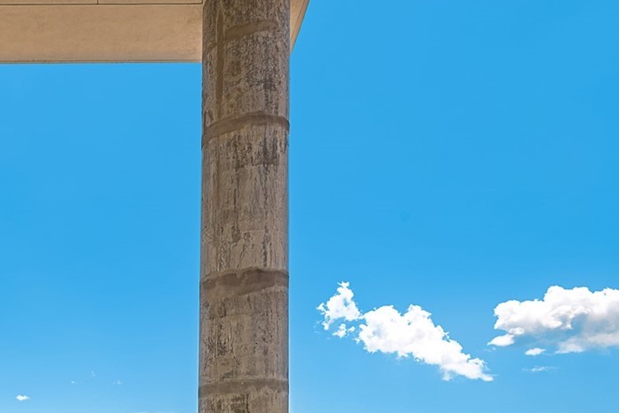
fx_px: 671
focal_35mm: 39
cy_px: 491
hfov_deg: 38.5
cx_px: -100
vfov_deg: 29.6
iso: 200
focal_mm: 16
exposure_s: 1/1000
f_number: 8
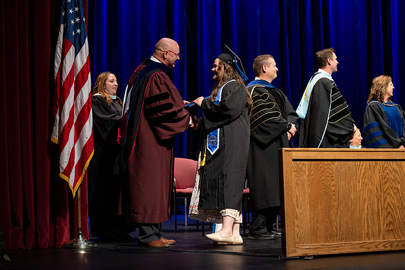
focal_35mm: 70
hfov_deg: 28.8
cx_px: 202
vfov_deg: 19.5
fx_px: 788
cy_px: 135
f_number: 2.8
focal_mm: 70
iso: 640
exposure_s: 1/250
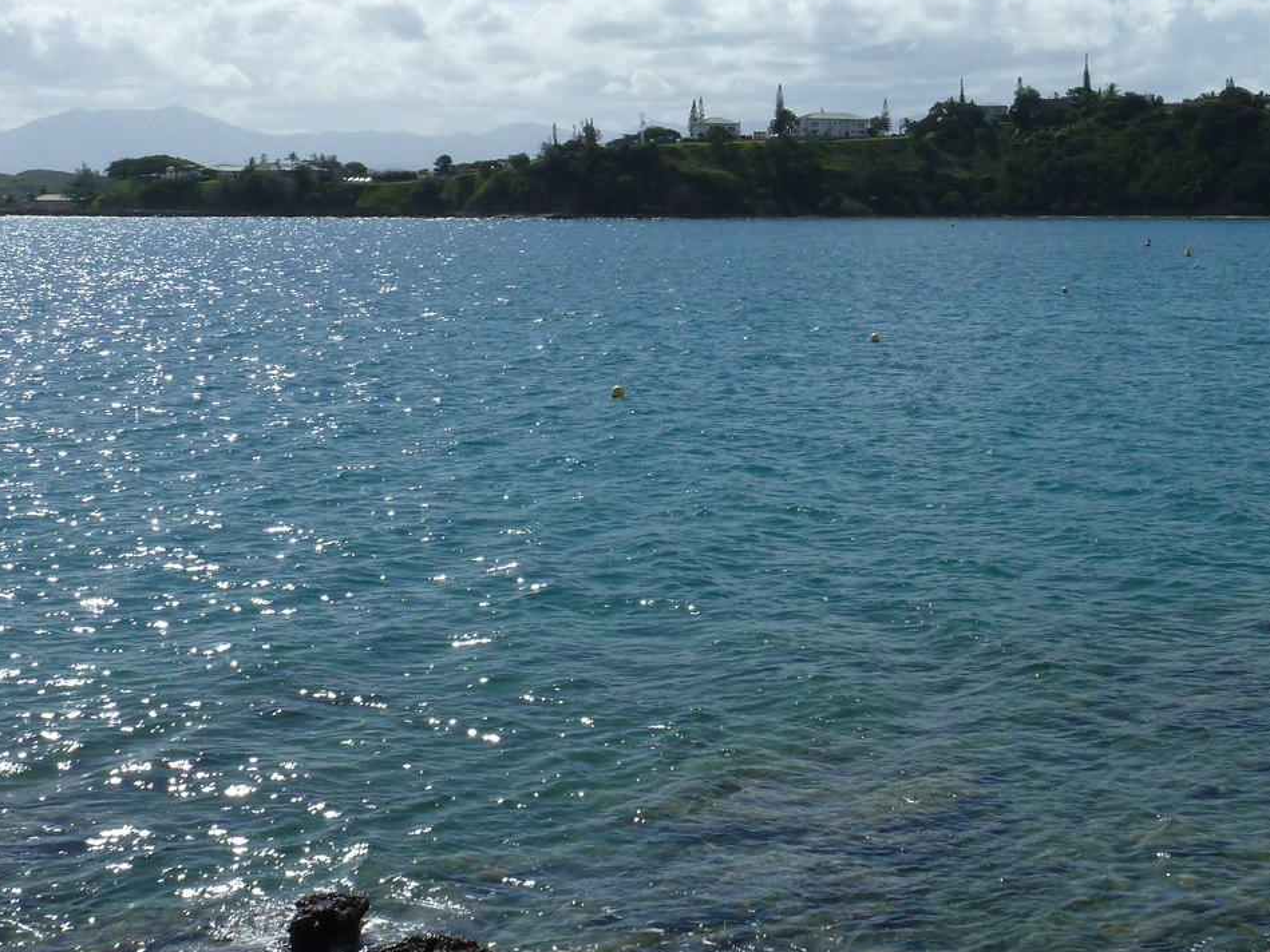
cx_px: 937
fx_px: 2165
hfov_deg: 32.1
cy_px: 289
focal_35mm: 59
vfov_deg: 24.7
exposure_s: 1/640
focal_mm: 5.7
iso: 80
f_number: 5.6
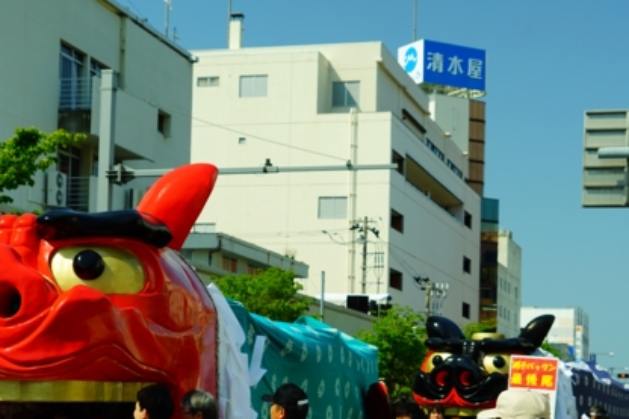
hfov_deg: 26.3
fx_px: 1345
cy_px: 348
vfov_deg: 17.5
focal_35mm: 77
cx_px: 308
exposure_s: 1/160
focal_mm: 40
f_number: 7.1
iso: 100
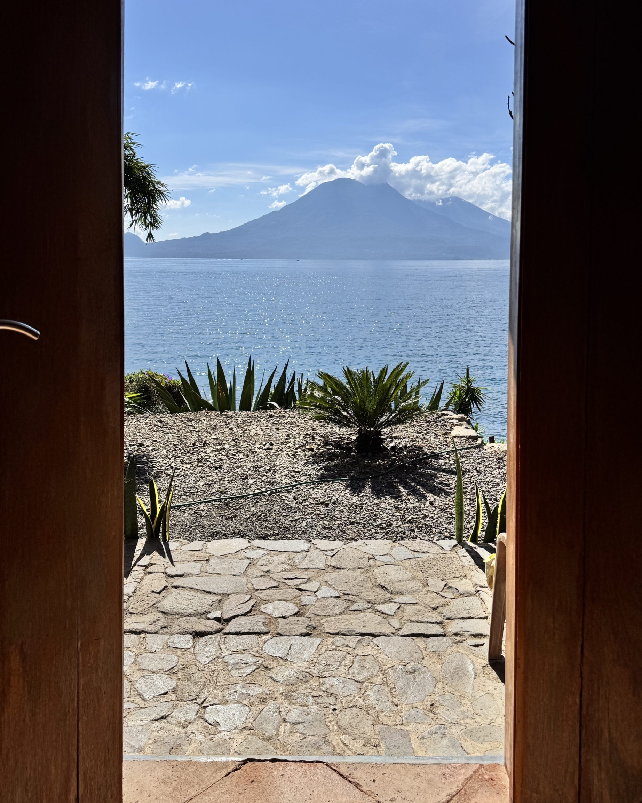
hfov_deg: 54.9
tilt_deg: -8.7
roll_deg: -1.3
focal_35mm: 26
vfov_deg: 65.9
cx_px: 310
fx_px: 618
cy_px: 361
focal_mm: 6.76
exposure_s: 1/12346
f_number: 1.78
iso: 50
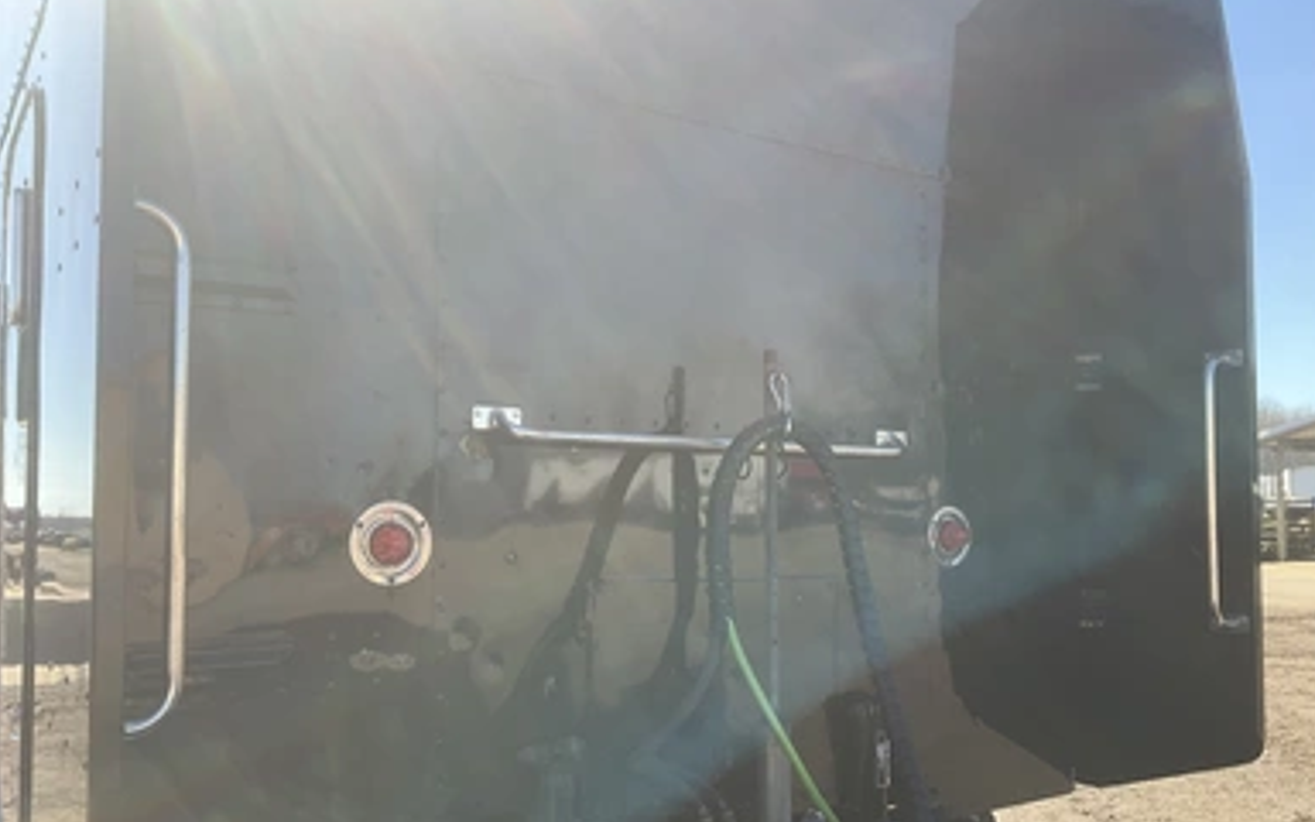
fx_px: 1147
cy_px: 466
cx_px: 681
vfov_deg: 39.4
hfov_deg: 59.6
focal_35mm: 32
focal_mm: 3
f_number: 1.8
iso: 25
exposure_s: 1/709
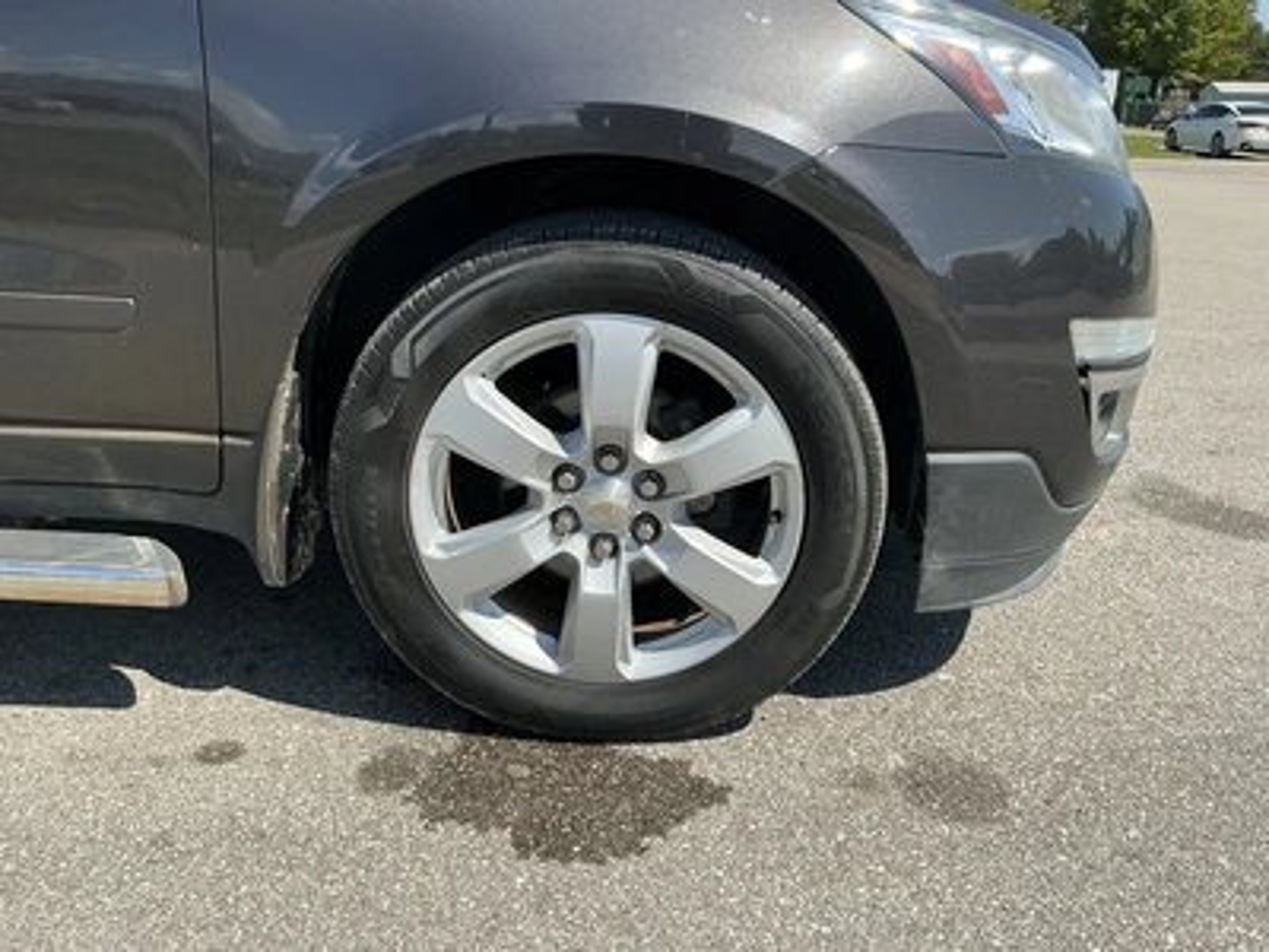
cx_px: 634
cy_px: 476
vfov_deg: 49.7
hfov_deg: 63.4
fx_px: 1026
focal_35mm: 28
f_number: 1.8
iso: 25
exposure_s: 1/1250
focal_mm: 3
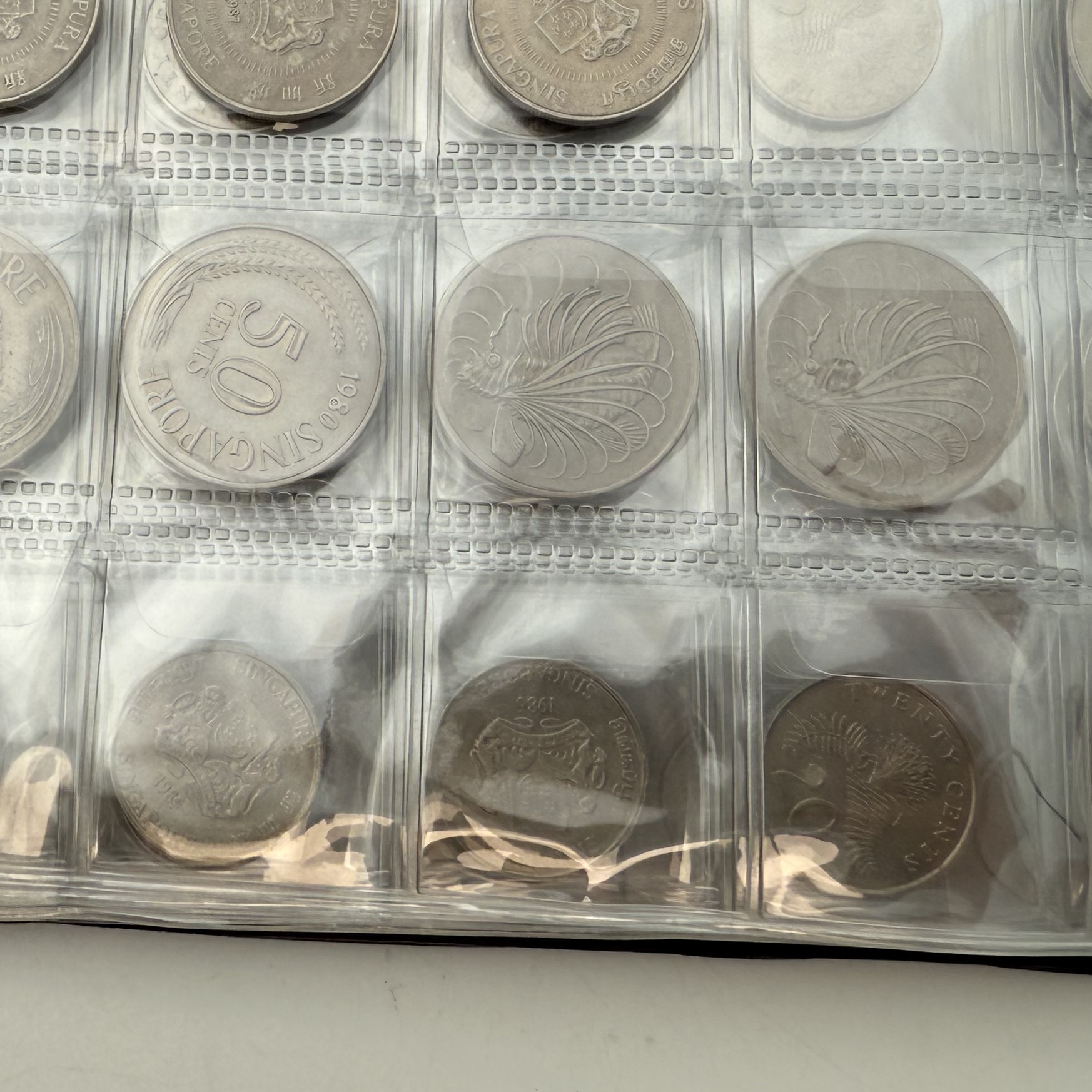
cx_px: 345
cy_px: 265
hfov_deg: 34.3
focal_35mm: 49
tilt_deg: -76.5
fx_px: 1749
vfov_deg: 33.9
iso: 40
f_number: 2.2
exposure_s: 1/344
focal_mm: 2.22
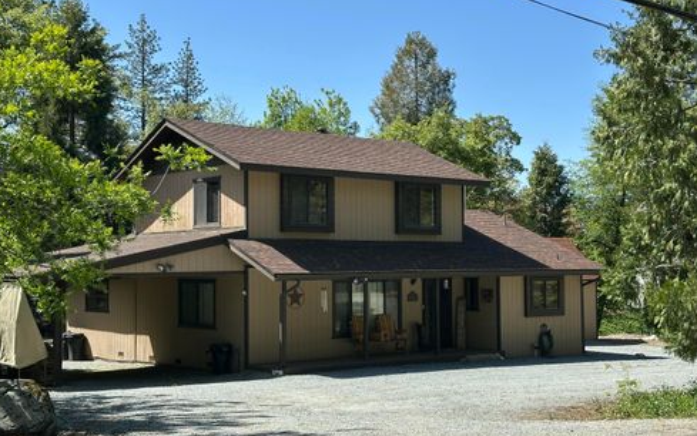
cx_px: 344
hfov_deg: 38.9
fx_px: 988
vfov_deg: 24.9
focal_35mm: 52
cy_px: 230
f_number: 1.78
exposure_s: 1/2667
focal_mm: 6.86
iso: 64
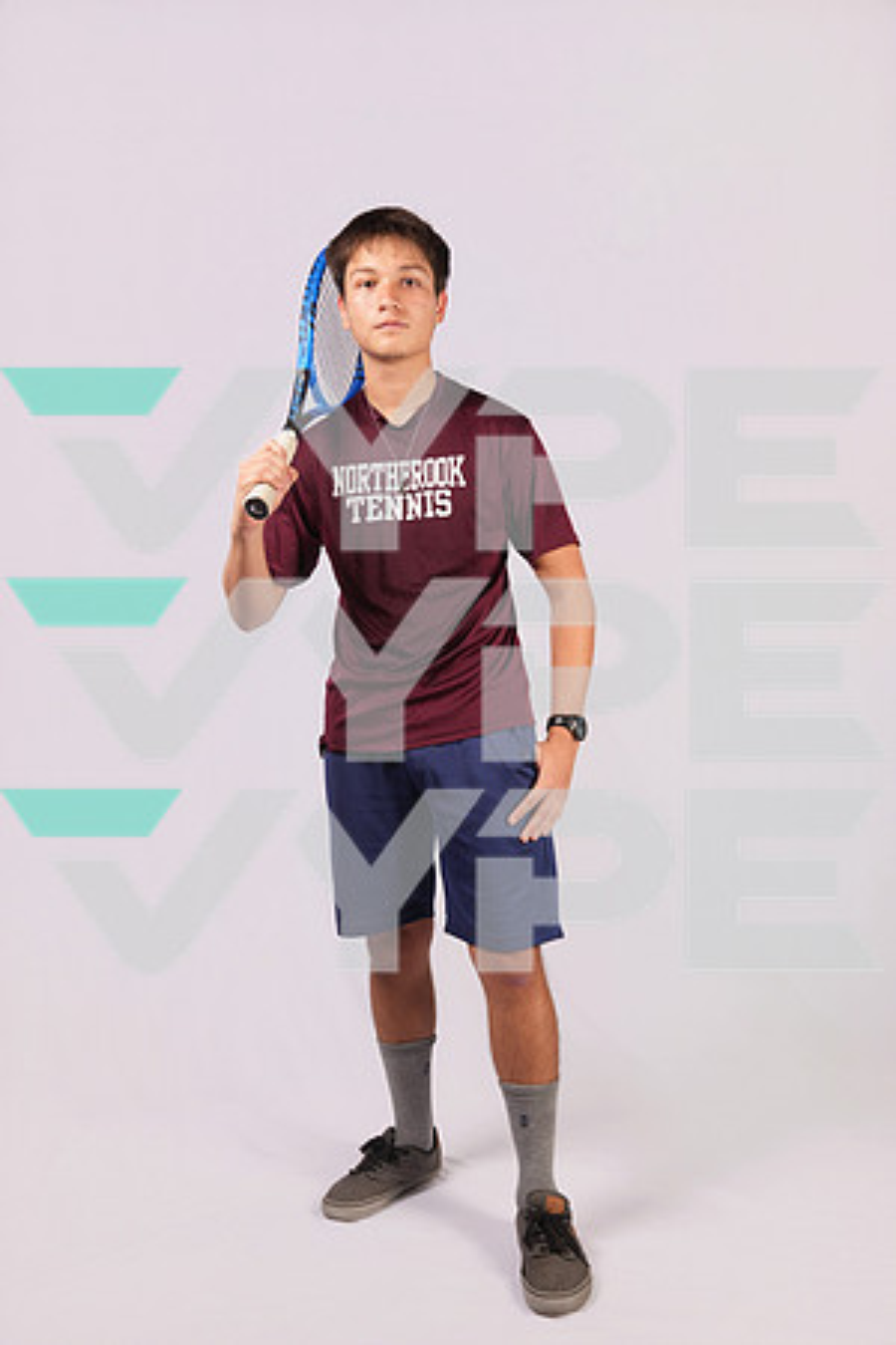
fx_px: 1269
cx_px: 448
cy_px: 672
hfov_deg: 38.9
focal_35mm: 34
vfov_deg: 55.8
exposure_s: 1/125
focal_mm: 34
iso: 160
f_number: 5.6
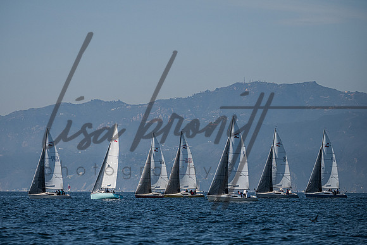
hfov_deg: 8.6
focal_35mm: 241
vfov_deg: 5.7
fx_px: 2452
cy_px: 97
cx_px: 169
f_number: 5
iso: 400
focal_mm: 185
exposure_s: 1/8000
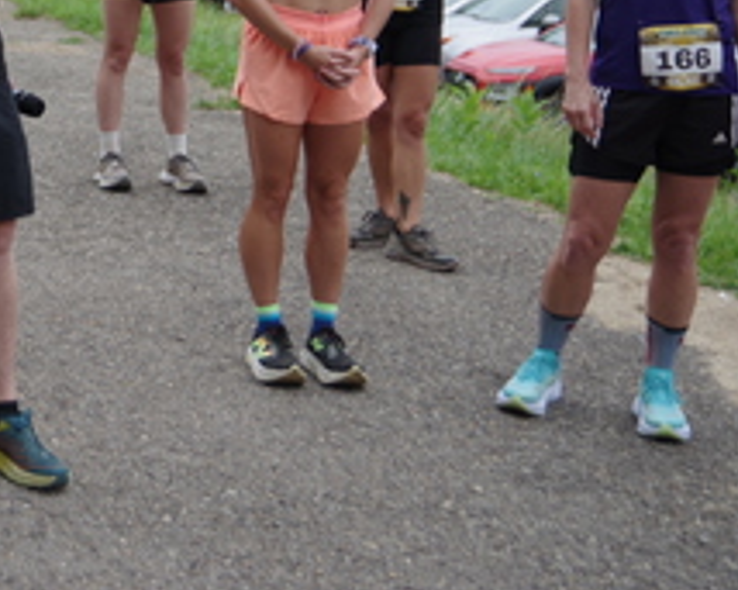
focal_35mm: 87
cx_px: -131
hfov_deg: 20.6
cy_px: -22
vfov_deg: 17.2
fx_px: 1899
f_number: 2.8
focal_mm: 36
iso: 200
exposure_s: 1/800
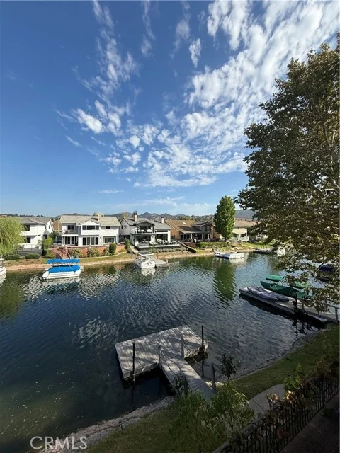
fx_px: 183
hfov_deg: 85.7
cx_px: 170
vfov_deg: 102.1
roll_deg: -0.9
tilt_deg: +0.6
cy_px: 226
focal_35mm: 14
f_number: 2.2
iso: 50
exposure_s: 1/2024
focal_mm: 2.22
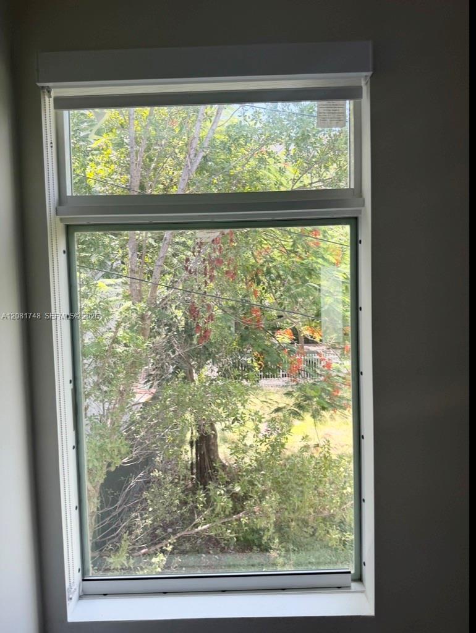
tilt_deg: -3.2
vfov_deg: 71.5
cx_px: 238
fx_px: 439
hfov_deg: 56.9
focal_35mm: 24
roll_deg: +0.9
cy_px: 316
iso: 64
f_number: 1.78
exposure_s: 1/276
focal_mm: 6.76
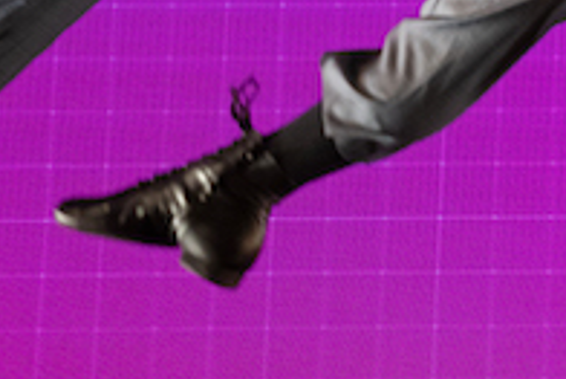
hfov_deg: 6.7
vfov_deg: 4.7
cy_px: -126
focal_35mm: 291
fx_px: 4578
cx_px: 1308
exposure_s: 1/250
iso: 3200
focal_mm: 57
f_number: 4
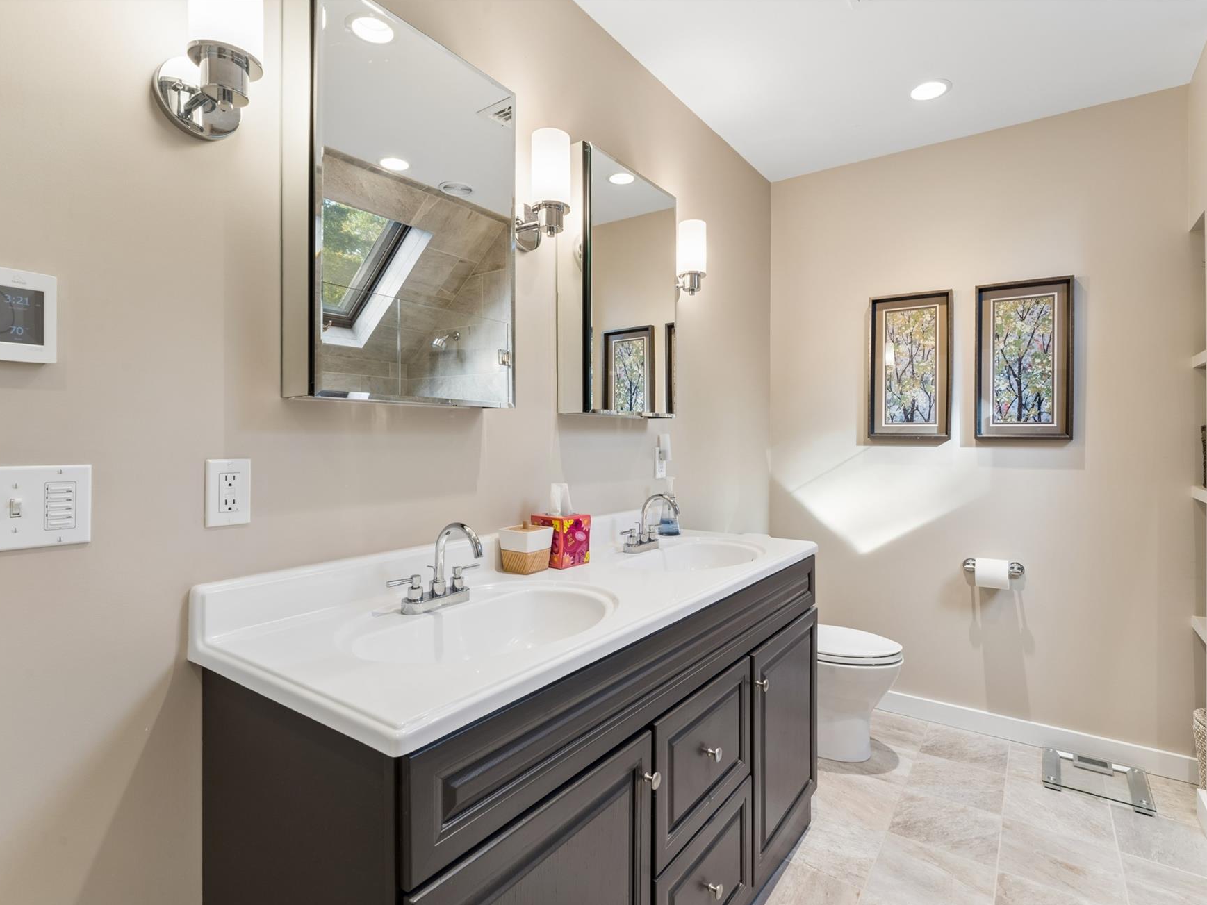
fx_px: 601
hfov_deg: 90.2
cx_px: 634
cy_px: 471
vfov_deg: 74.0
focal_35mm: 17
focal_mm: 15.2
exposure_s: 1/8
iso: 400
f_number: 13
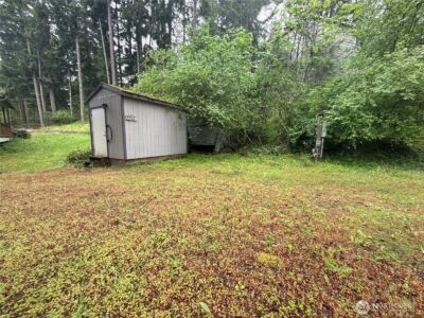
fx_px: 171
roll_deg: -1.1
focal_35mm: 14
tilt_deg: -6.3
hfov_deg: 102.1
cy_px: 159
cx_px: 212
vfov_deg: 85.7
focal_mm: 2.22
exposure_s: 1/99
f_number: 2.2
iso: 100
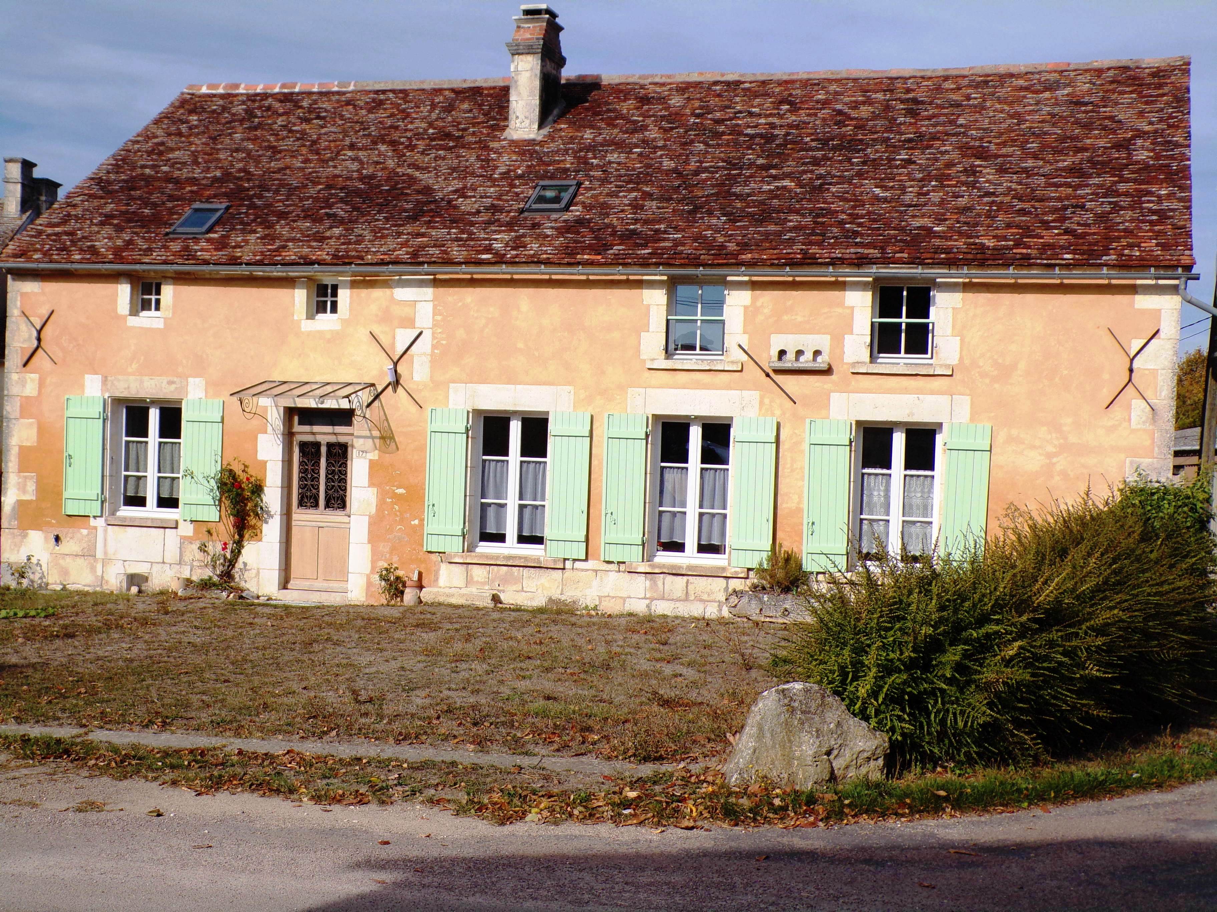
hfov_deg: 44.8
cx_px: 608
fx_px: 1477
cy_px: 456
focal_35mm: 42
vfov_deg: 34.3
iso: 80
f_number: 4.9
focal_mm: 7.6
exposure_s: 1/800
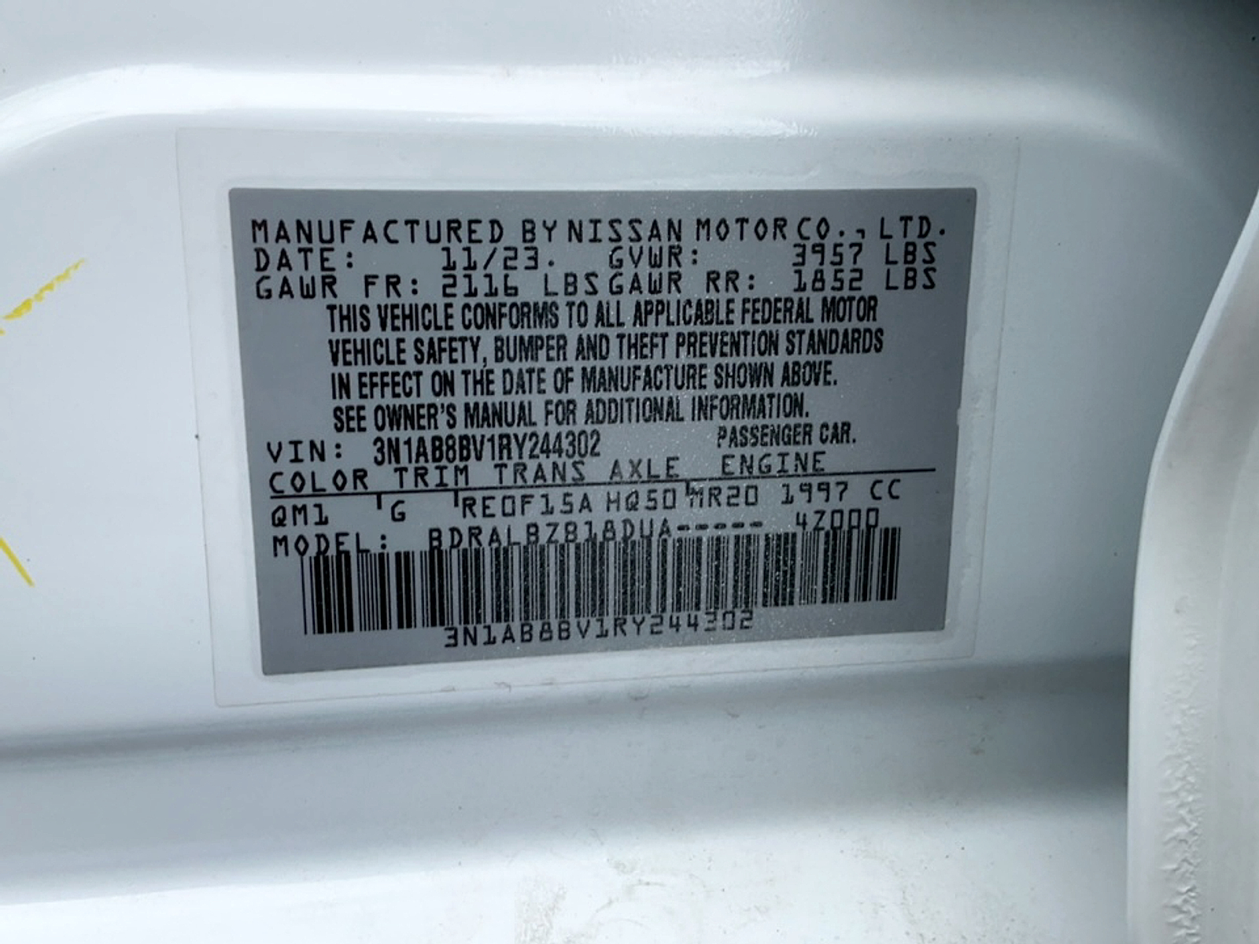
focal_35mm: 30
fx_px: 1091
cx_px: 630
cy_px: 472
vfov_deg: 46.8
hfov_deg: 60.0
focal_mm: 3
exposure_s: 1/270
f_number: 1.8
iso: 25
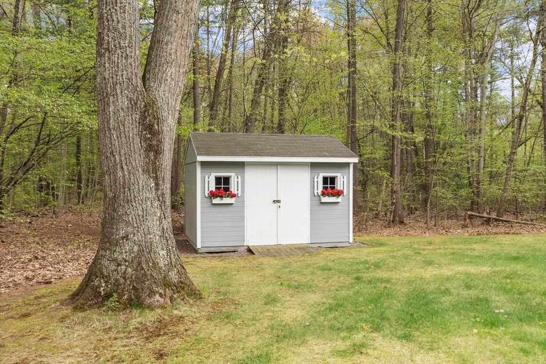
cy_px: 182
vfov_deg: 40.0
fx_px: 501
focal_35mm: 33
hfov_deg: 57.2
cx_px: 273
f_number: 8
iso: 320
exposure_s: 1/125
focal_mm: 22
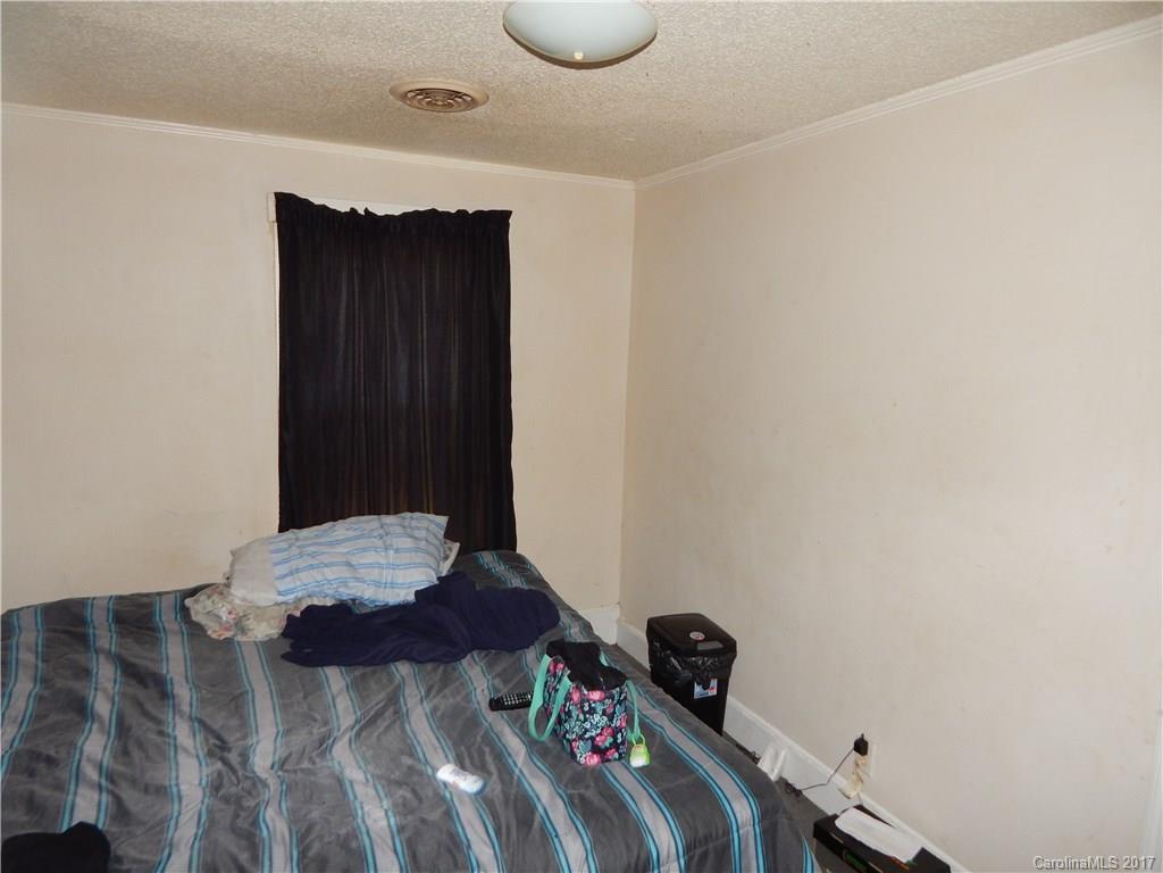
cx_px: 582
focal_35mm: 22
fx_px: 739
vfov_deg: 61.1
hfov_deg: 76.4
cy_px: 436
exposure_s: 1/30
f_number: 3
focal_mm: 4
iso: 200
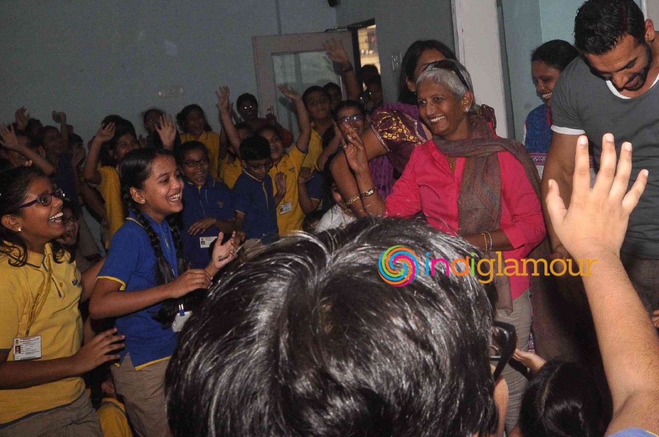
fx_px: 841
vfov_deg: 28.8
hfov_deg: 41.6
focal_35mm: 46
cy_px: 118
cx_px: 487
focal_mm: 18
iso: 640
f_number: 10
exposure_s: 1/250
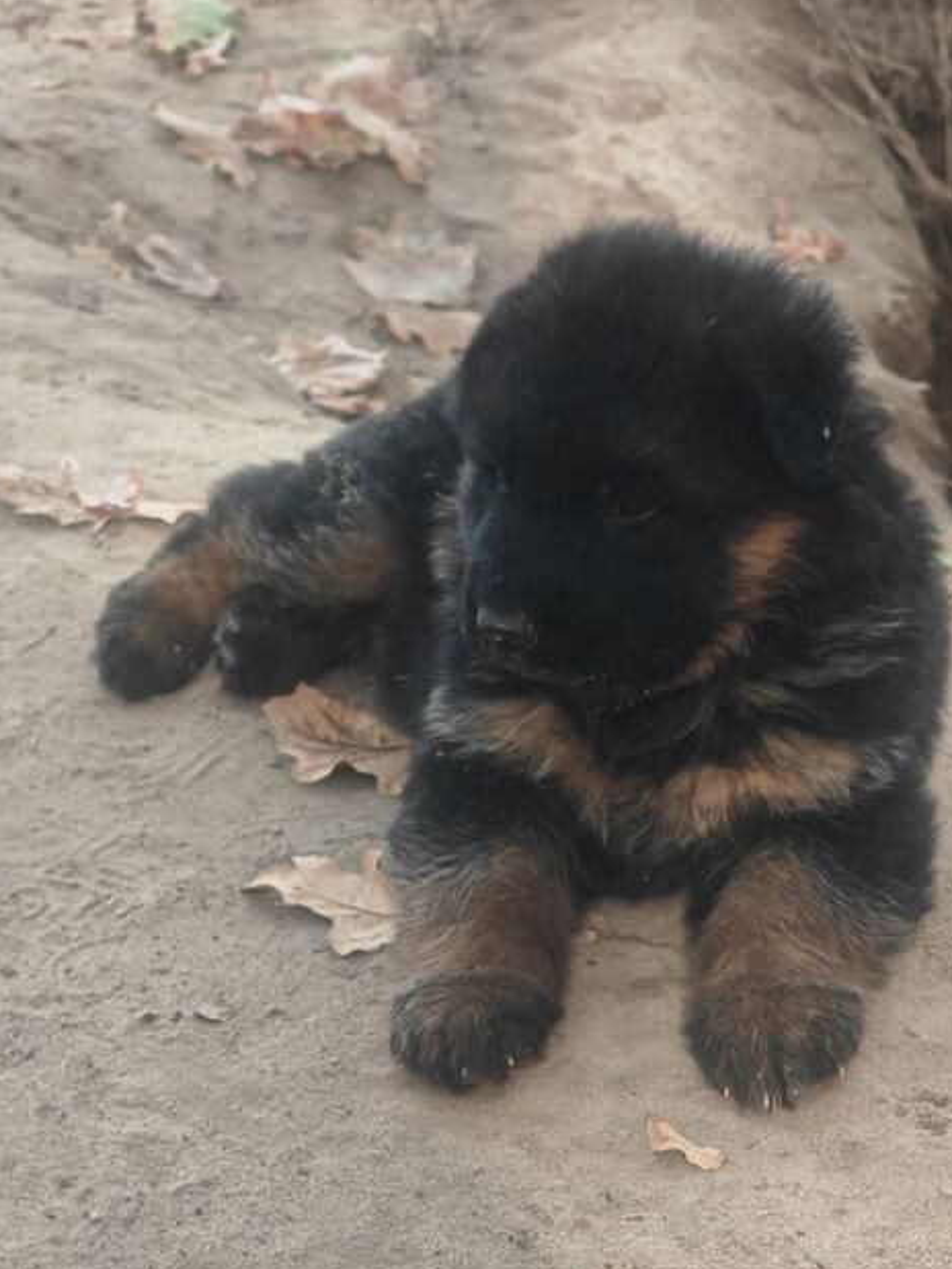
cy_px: 624
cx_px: 472
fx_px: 4361
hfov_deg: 12.5
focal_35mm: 119
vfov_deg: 16.5
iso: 64
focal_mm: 14.92
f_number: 3
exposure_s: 1/100
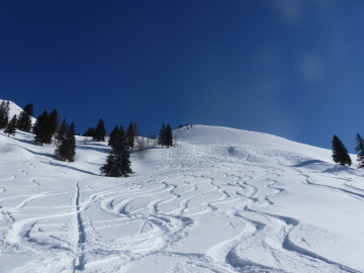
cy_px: 136
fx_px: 252
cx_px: 182
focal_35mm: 24
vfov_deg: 56.8
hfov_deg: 71.6
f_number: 5.6
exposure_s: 1/1000
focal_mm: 4.3
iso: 100
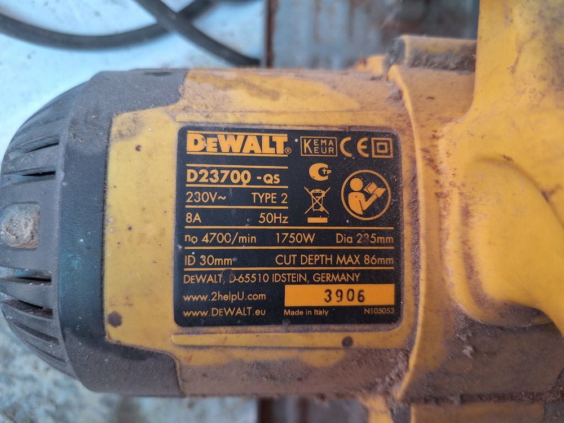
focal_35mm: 23
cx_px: 282
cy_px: 212
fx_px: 375
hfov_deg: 73.9
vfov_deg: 58.9
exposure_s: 1/50
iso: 160
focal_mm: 5.54
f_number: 1.8
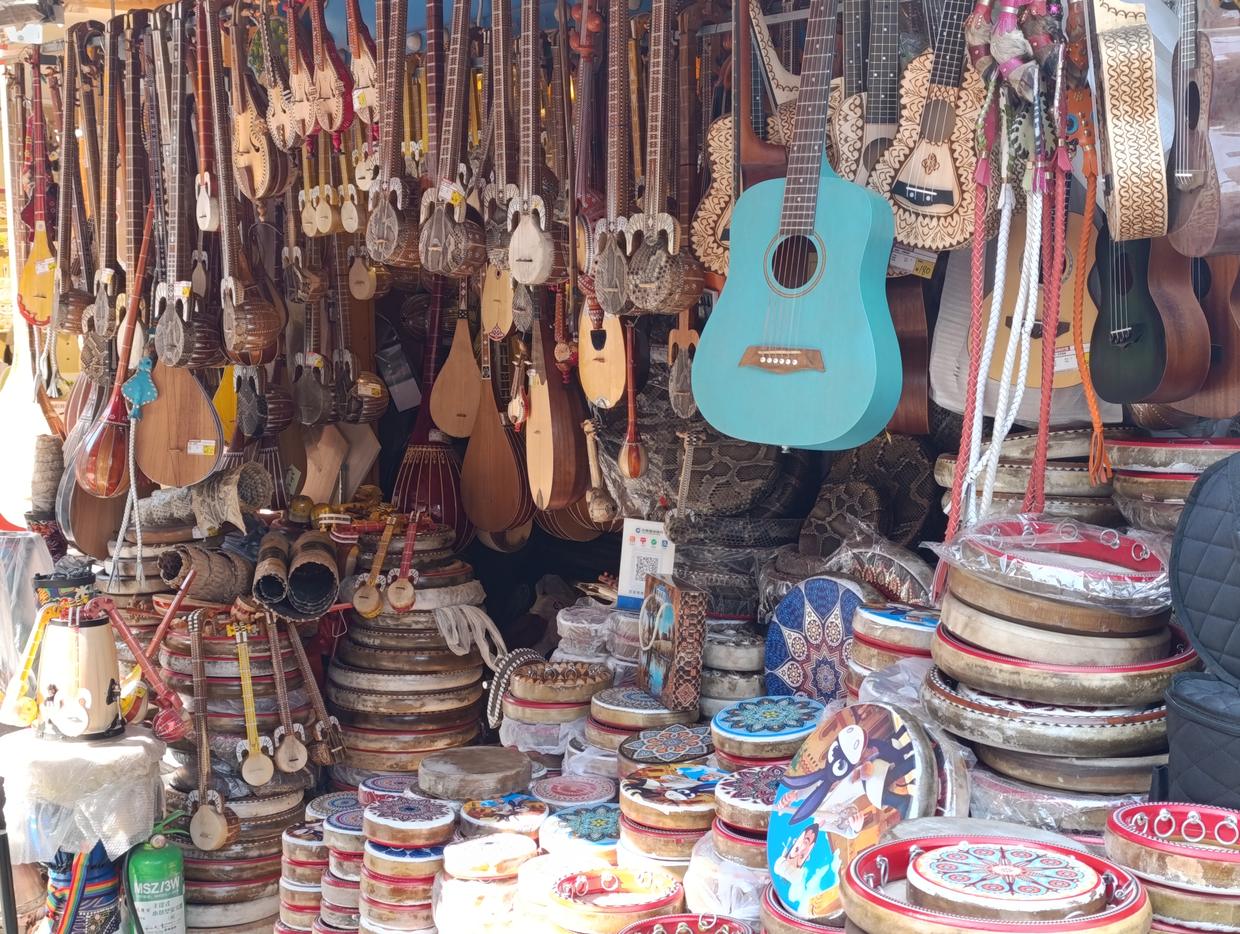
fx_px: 1650
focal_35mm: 46
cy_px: 467
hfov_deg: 41.2
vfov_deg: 31.6
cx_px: 620
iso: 160
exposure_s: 1/99.9
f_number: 1.6
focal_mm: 6.14
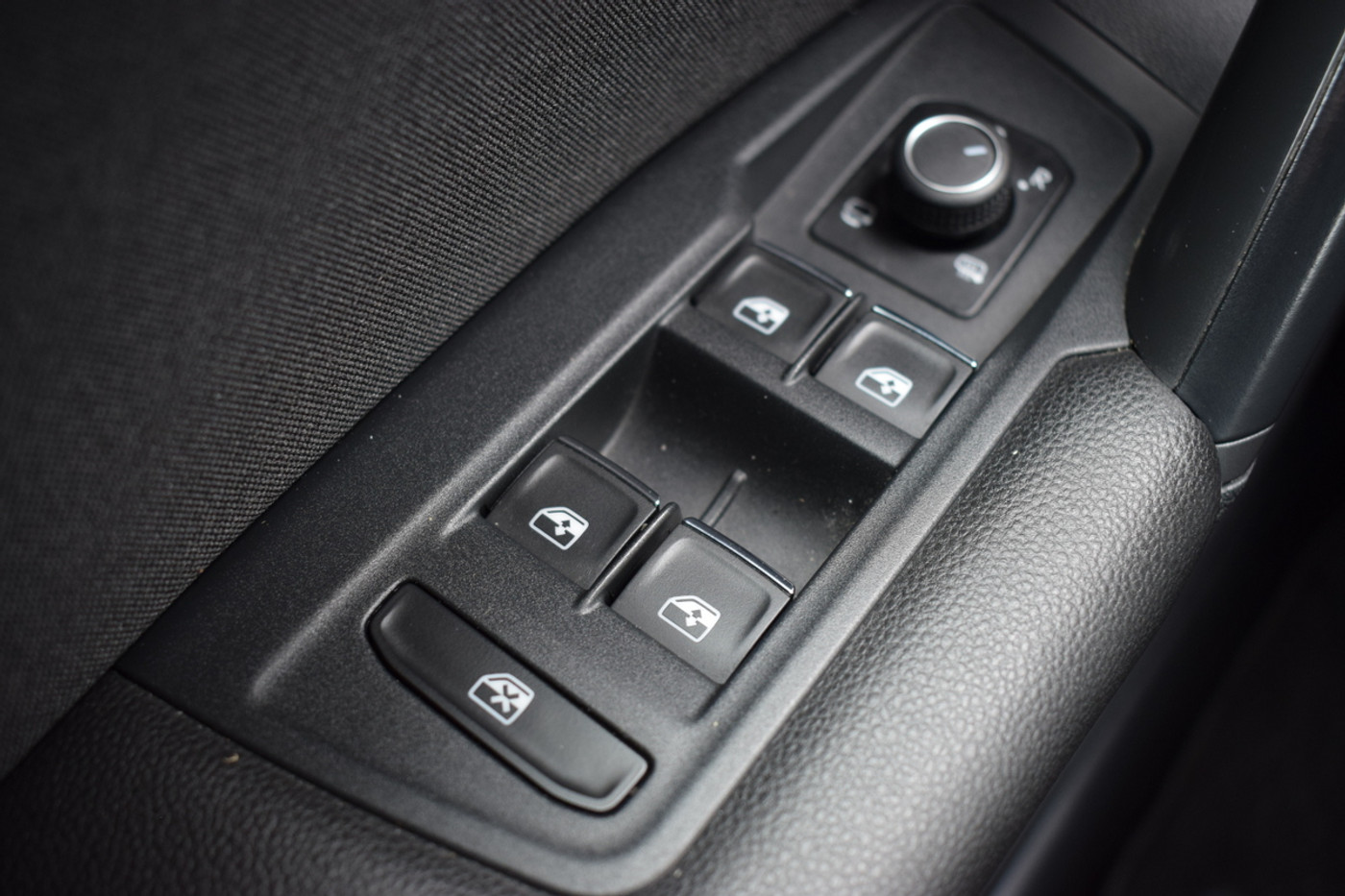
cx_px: 672
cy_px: 448
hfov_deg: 55.1
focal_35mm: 34
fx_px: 1289
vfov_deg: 38.4
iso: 500
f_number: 4
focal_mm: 23
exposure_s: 1/60
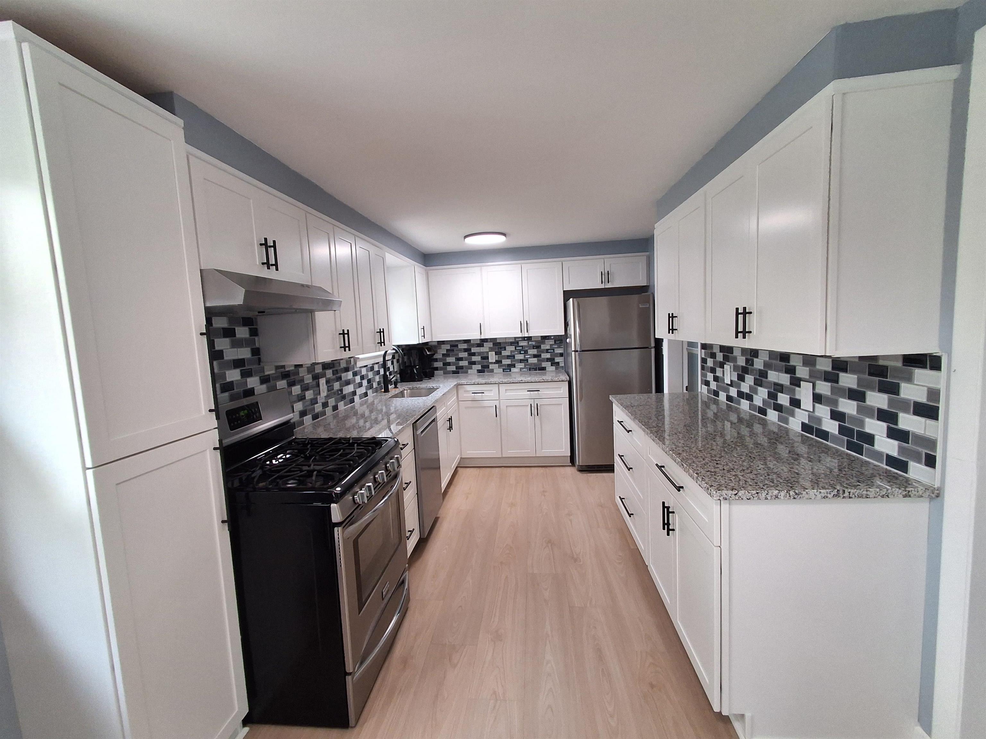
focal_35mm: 16
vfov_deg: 78.1
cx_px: 493
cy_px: 370
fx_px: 456
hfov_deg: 94.5
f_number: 2.2
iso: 200
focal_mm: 1.64
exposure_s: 1/50
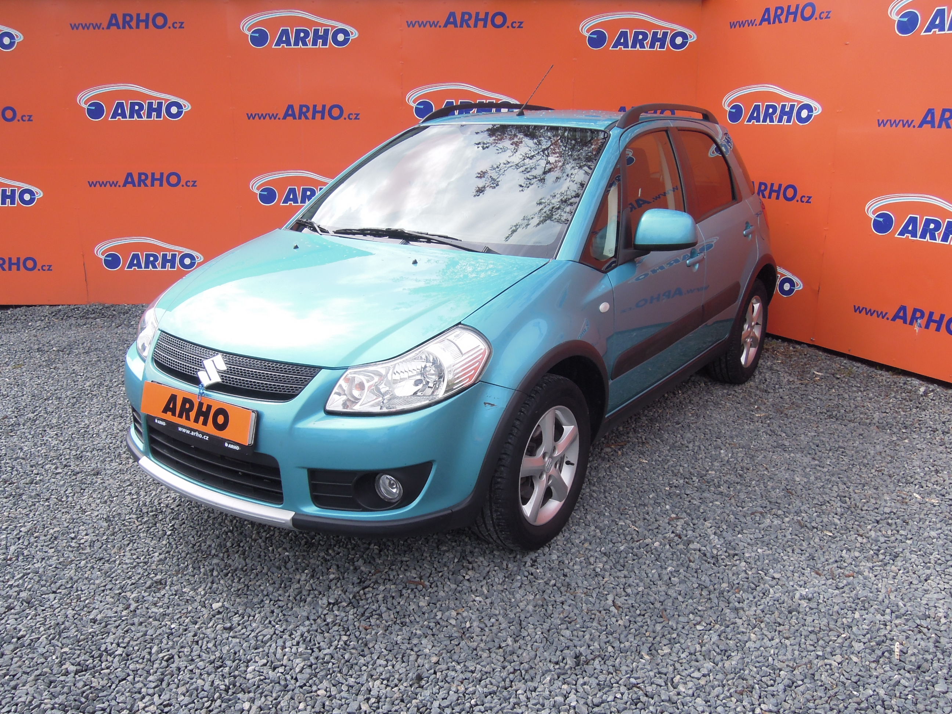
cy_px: 357
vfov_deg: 45.4
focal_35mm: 31
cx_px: 476
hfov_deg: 58.4
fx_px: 853
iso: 160
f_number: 3.3
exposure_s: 1/800
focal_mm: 5.5
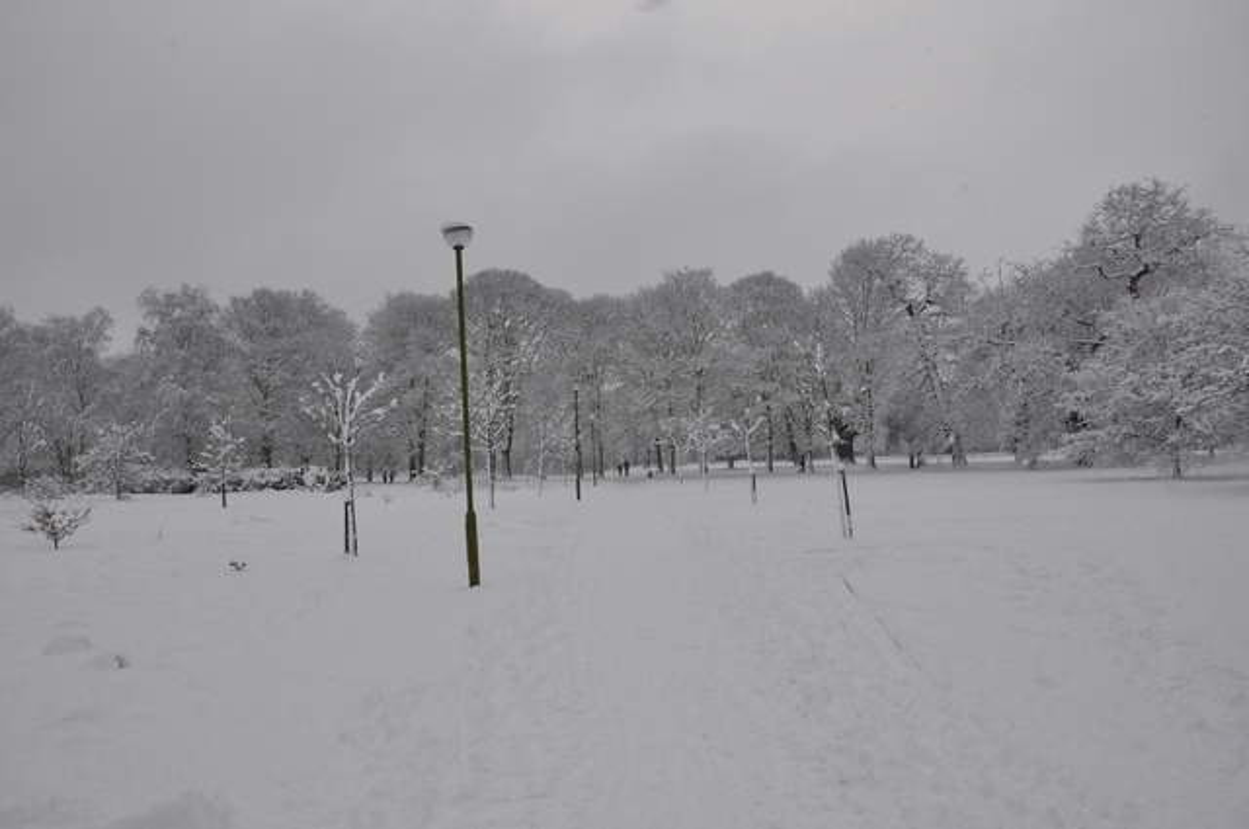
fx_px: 936
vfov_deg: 47.8
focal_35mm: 27
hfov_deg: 67.4
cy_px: 414
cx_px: 624
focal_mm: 18
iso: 640
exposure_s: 1/500
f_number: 11
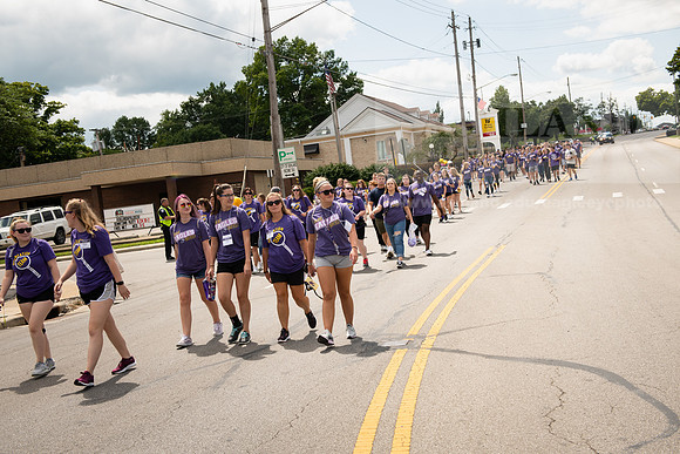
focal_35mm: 42
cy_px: 227
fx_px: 793
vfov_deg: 31.9
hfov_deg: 46.4
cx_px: 340
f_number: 5.6
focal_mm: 42
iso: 250
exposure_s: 1/800
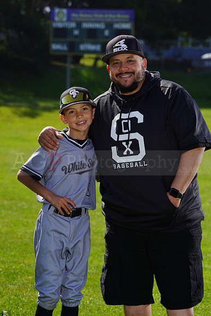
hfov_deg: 9.5
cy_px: 158
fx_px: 1274
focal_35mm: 145
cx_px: 106
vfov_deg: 14.2
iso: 100
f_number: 8
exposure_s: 1/250
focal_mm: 145
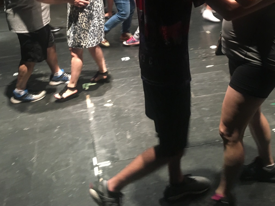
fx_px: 310
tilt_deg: -18.1
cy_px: 27
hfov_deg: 47.9
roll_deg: +2.2
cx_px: 137
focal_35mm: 39
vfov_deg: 35.0
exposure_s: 1/15
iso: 200
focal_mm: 4.15
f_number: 2.2
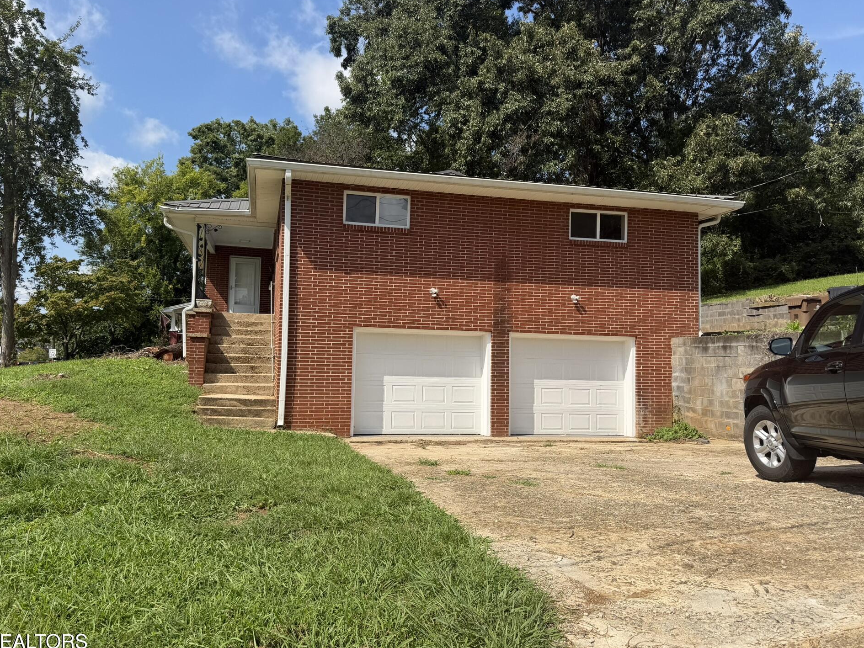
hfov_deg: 67.2
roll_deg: -1.2
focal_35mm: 26
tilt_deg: +2.2
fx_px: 649
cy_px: 323
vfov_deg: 53.1
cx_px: 406
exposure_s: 1/4673
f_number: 1.78
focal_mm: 6.76
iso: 80
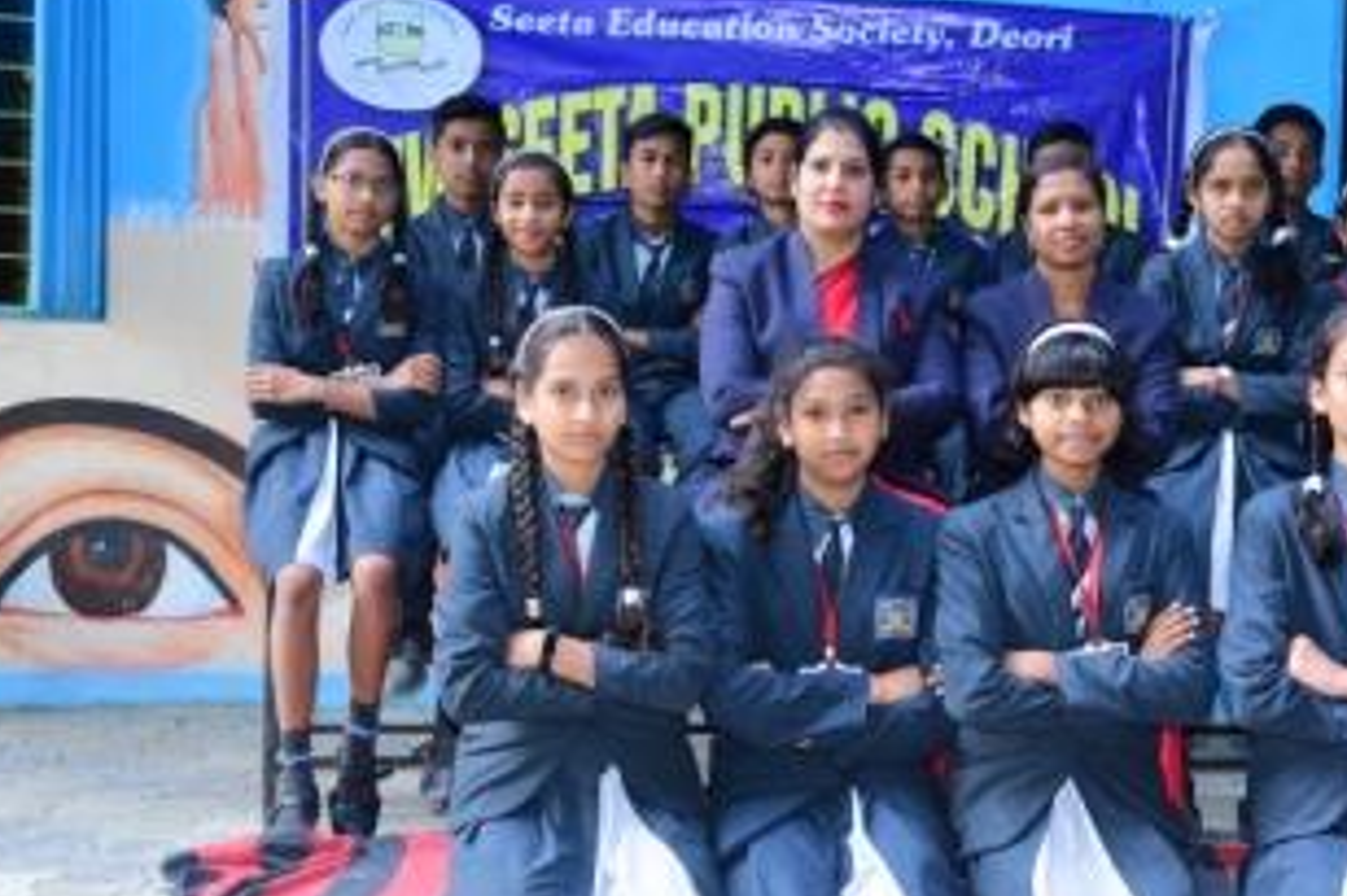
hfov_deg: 30.0
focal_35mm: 67
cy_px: 448
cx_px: 840
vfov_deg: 20.3
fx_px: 2505
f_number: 5.6
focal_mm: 46
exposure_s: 1/125
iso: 400
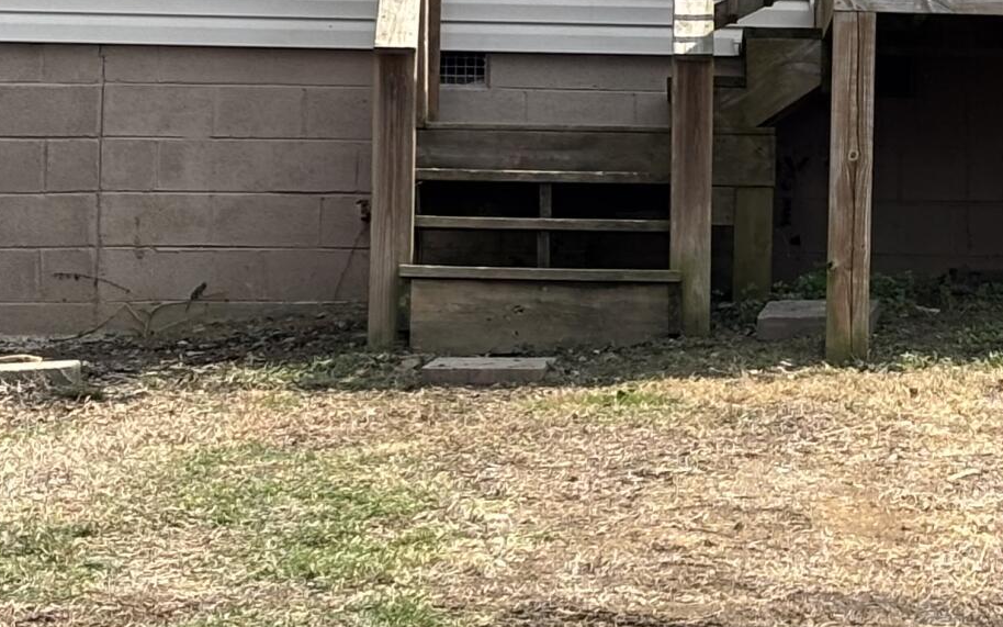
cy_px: 98
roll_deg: -1.6
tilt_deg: +2.9
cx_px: 1243
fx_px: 4947
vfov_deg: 7.2
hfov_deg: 11.3
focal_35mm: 181
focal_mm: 5.96
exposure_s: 1/1115
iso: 32
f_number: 1.6
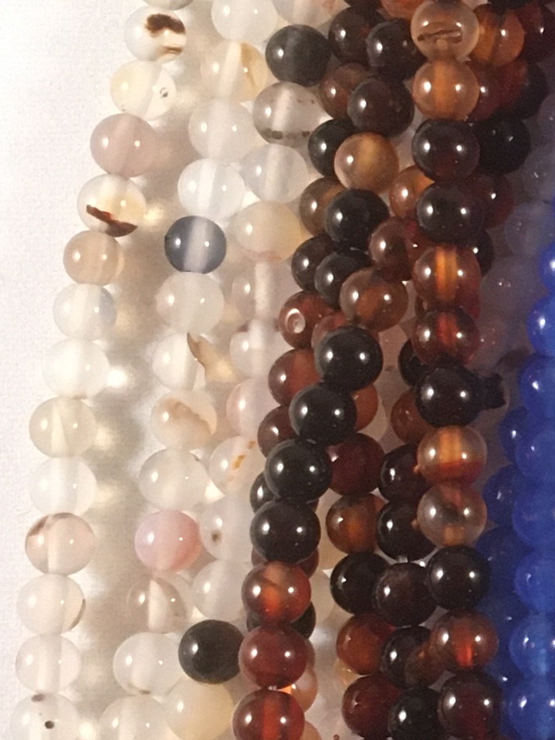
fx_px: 2607
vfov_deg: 16.1
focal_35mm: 122
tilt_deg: -82.5
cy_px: 463
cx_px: 1119
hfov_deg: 11.0
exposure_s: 1/33
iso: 160
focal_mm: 4.15
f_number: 2.2
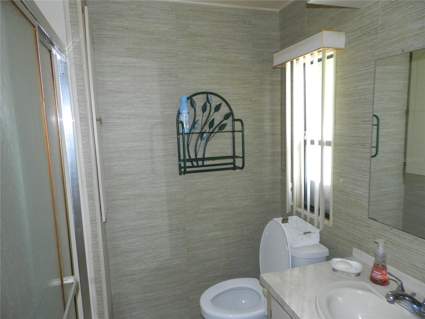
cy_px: 160
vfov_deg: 58.9
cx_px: 212
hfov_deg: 73.9
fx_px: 282
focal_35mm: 23
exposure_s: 1/30
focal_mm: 4
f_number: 3.4
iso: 200
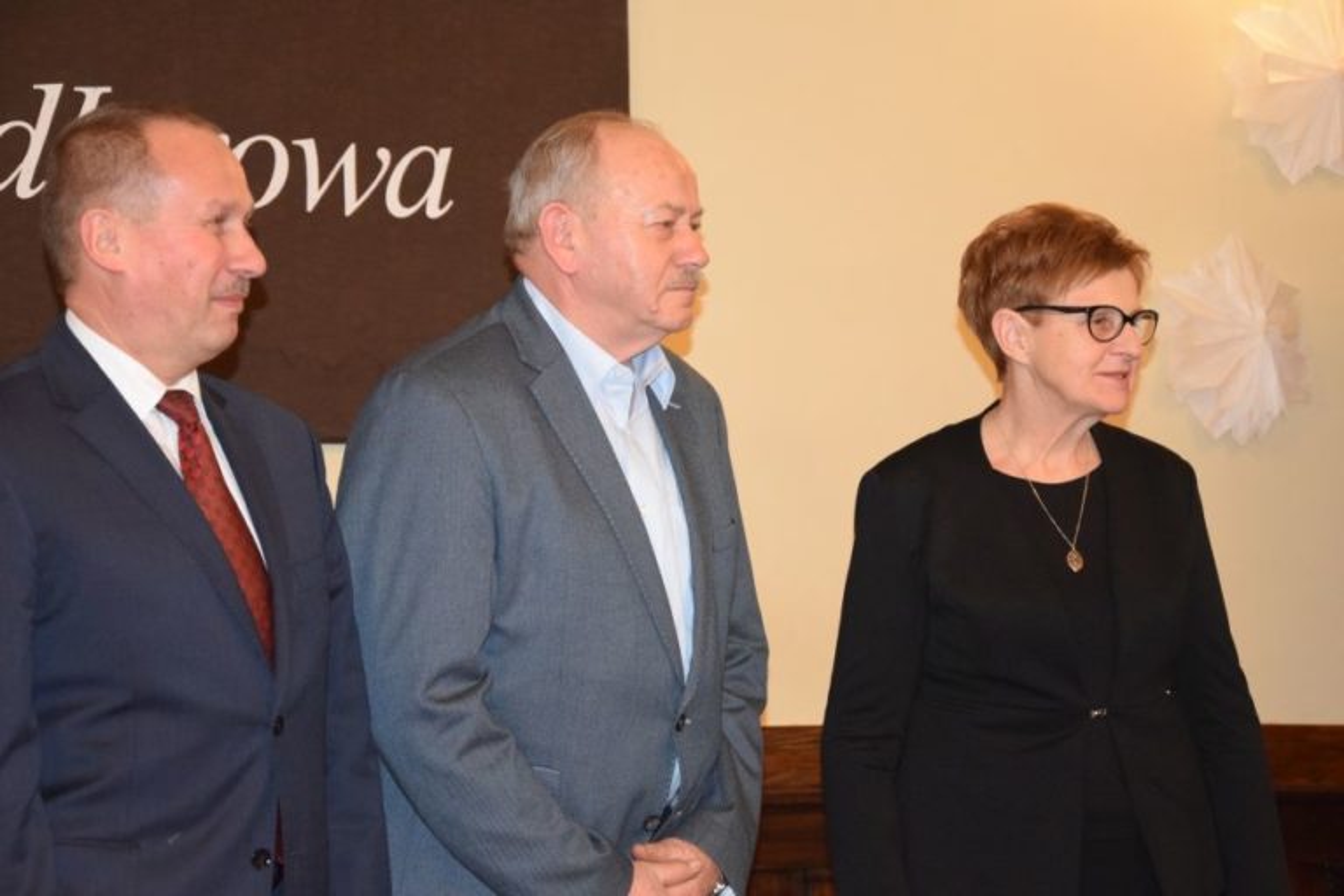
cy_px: 448
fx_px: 3472
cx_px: 672
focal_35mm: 93
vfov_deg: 14.7
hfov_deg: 21.9
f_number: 5.3
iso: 3200
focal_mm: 62
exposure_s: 1/60
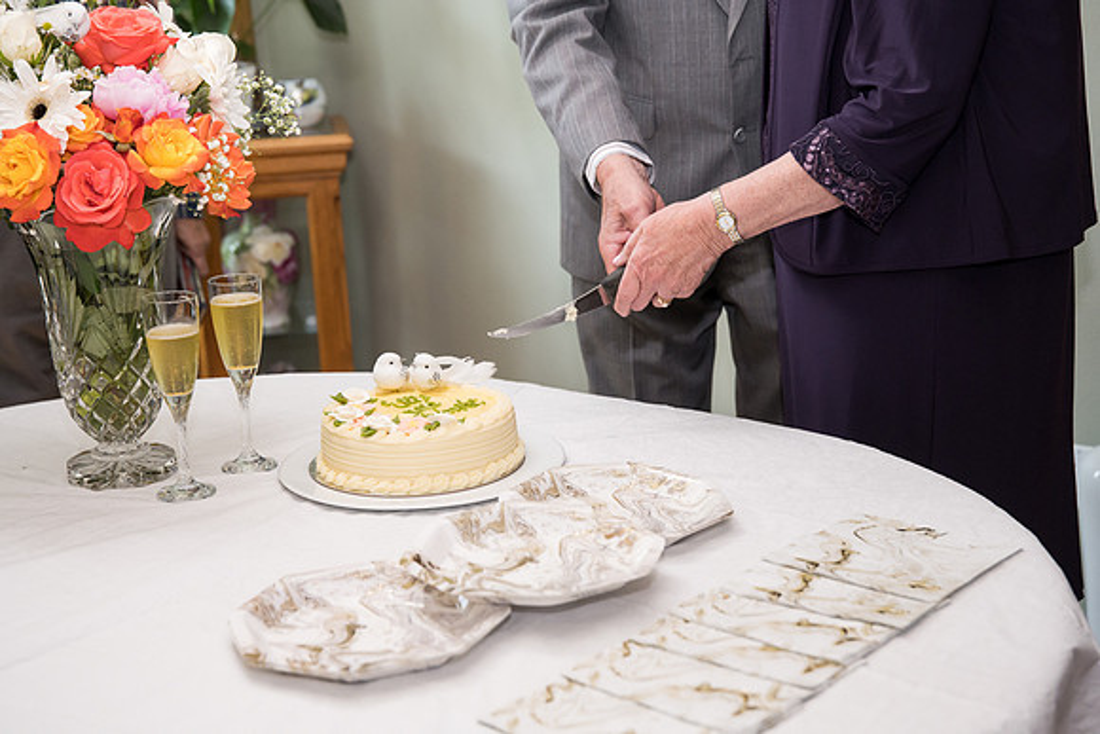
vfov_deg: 24.6
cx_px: 550
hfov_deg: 36.2
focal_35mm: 55
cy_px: 367
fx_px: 1681
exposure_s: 1/320
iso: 2500
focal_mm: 55
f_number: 4
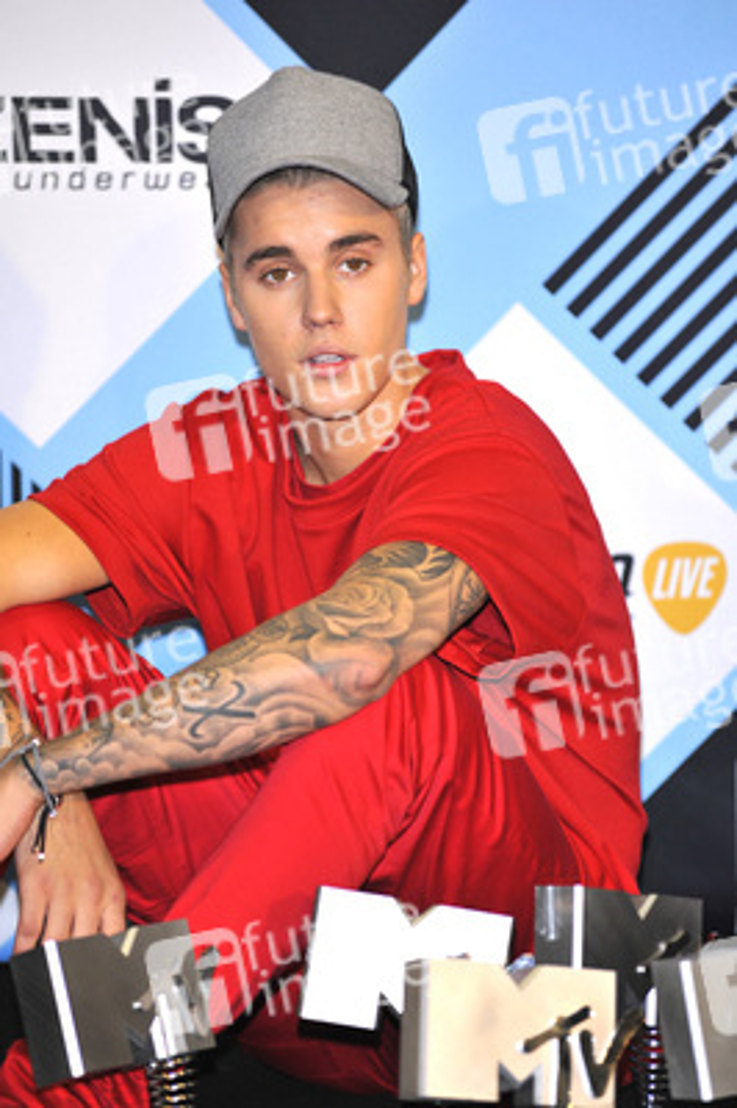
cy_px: 554
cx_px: 368
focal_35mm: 200
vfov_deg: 10.3
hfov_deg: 6.9
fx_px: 6152
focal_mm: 200
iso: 800
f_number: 4.5
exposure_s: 1/250
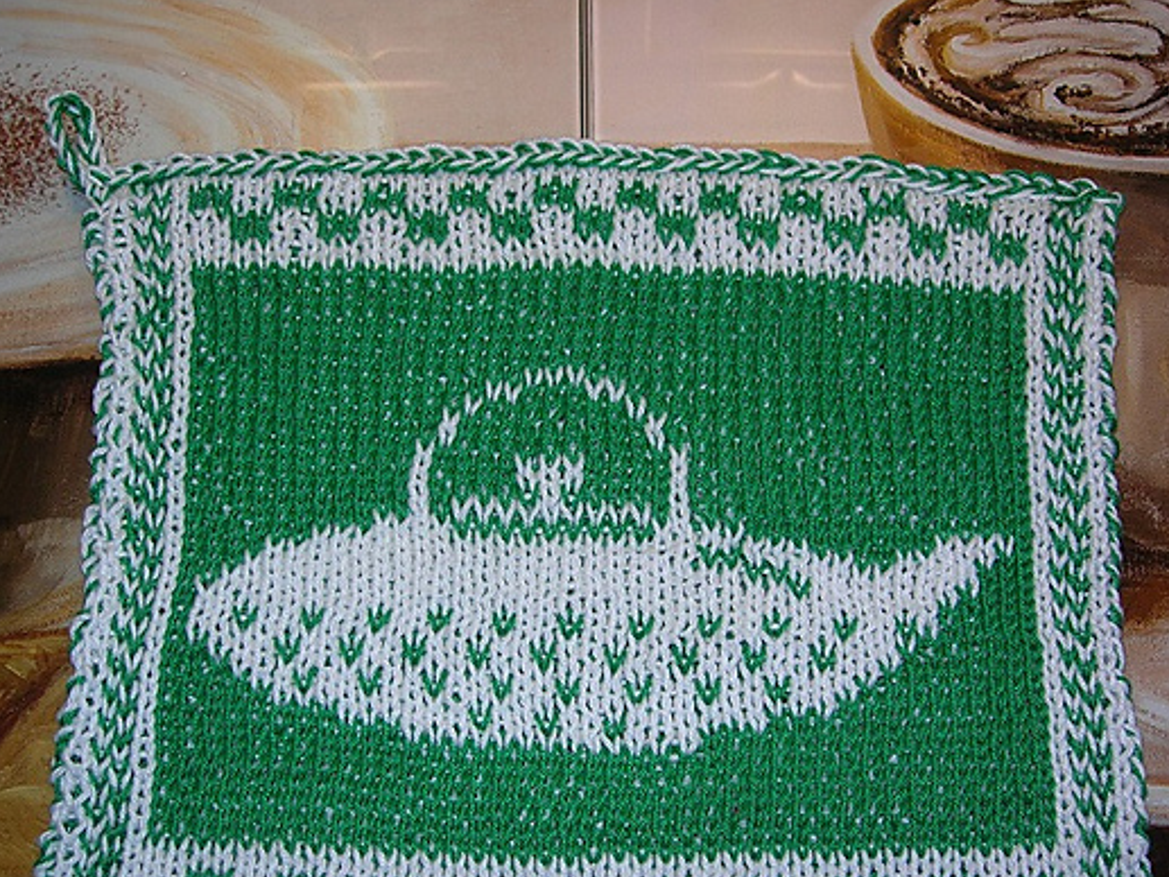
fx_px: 1588
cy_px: 520
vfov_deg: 30.8
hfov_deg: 40.4
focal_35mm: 47
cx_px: 633
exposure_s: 1/60.1
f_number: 2.8
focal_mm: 7.8
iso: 64
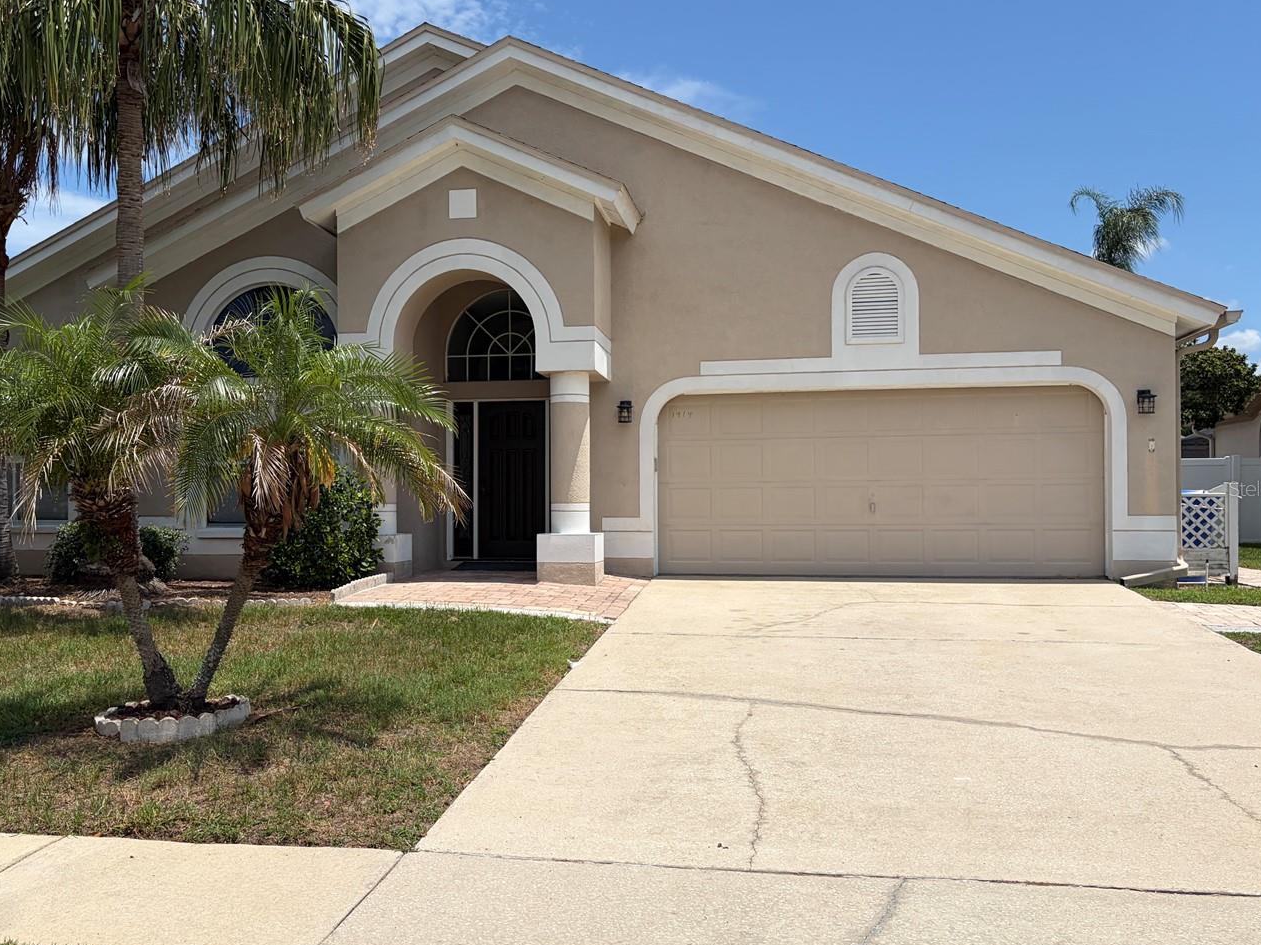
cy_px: 488
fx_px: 1202
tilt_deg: +0.9
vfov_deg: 42.9
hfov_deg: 55.1
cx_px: 523
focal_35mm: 33
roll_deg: +0.9
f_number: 1.6
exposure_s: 1/6329
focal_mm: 5.96
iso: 50
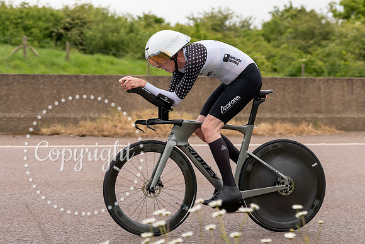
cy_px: 89
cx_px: 216
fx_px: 1007
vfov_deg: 13.8
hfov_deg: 20.5
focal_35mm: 99
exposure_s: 1/1000
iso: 320
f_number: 3.5
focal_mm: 70
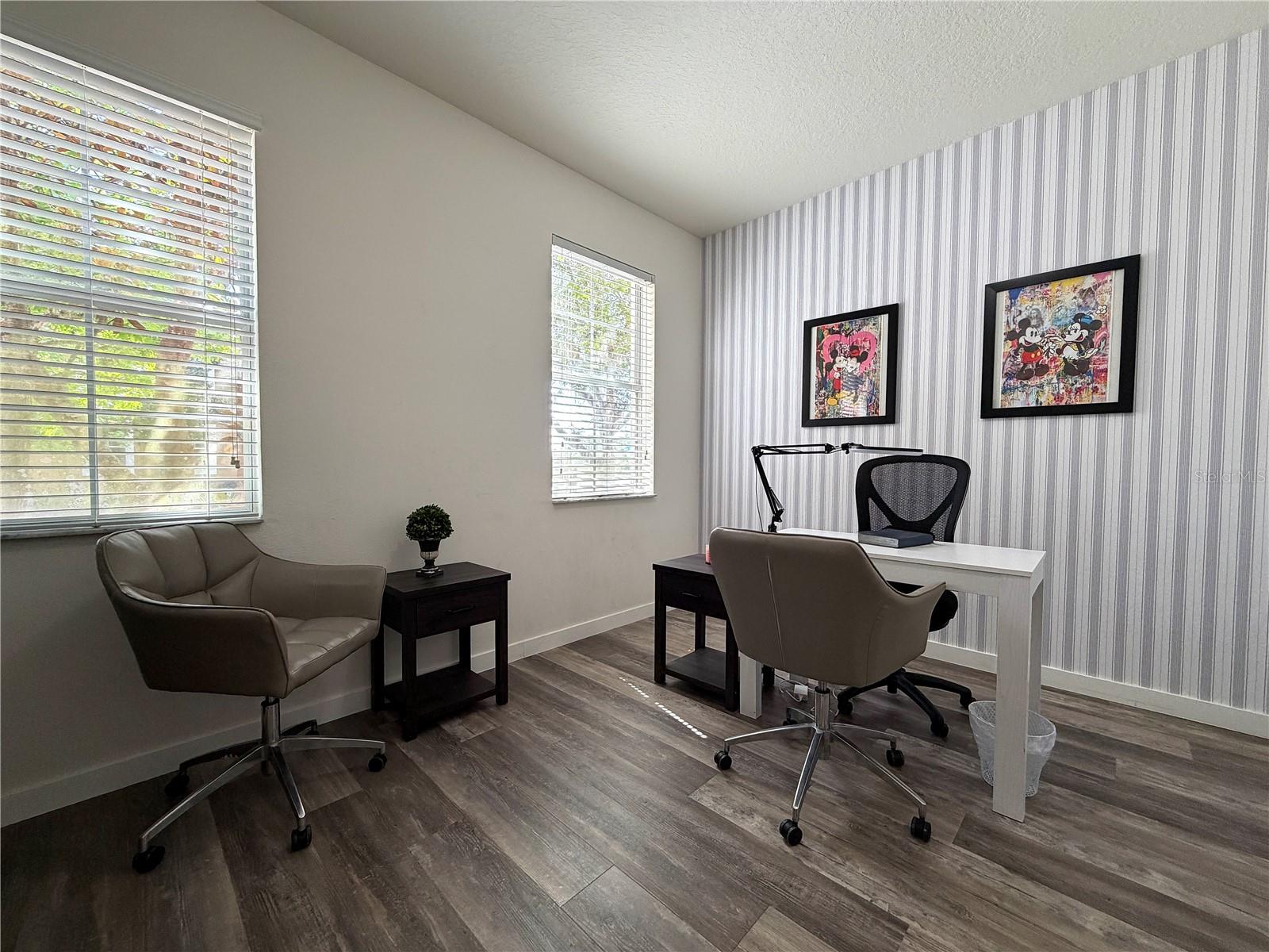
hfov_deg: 102.1
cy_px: 476
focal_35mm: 14
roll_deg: -0.7
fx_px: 513
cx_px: 634
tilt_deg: -1.3
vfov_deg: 85.7
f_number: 2.2
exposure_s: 1/120
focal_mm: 2.22
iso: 200
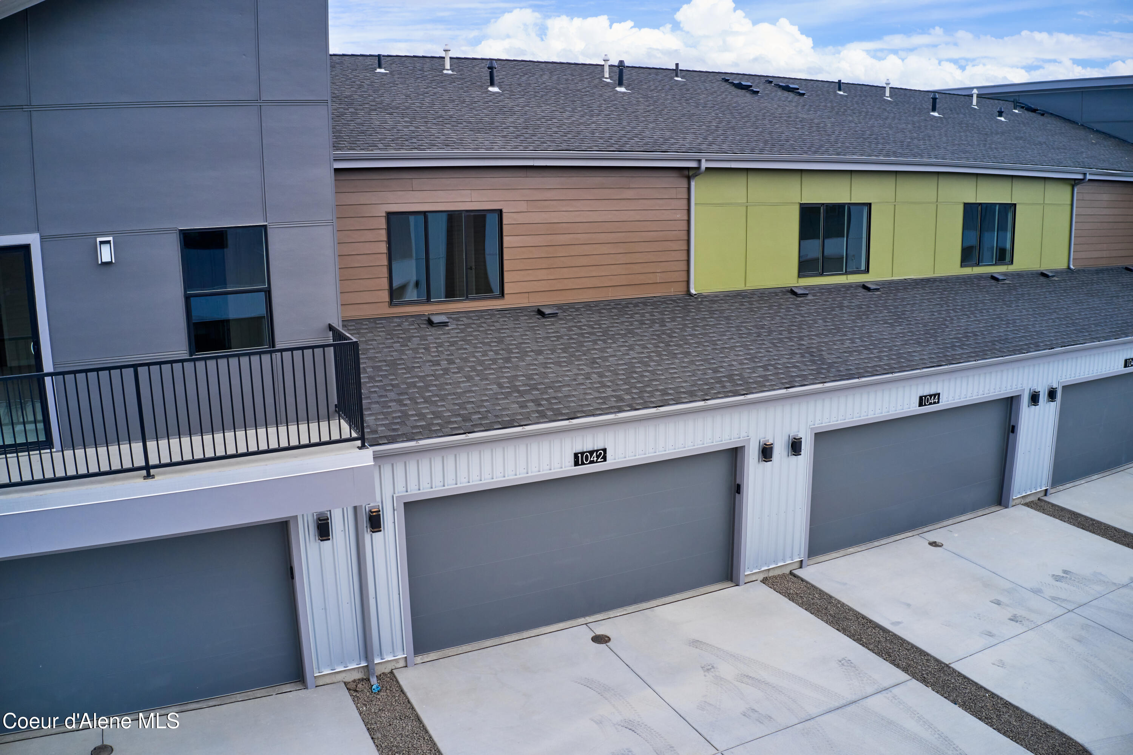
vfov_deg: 46.4
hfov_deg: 65.5
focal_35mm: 28
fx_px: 881
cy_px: 378
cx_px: 566
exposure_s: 1/240
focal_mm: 10.26
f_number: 5.6
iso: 100
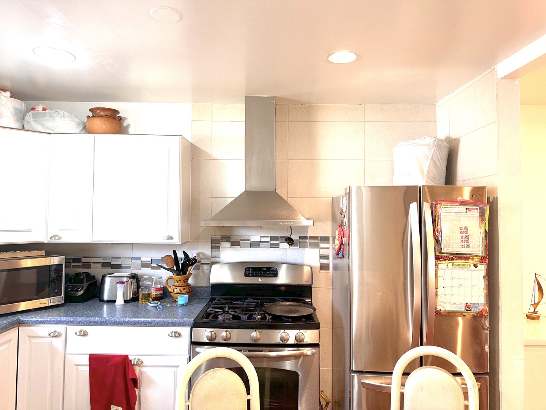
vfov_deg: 56.8
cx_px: 273
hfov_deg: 71.6
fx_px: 379
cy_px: 205
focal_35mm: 24
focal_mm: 6.86
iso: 200
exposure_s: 1/120
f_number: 1.78
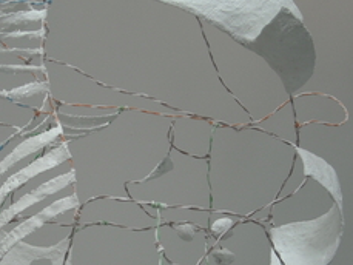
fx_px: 1092
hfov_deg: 18.1
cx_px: 31
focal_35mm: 107
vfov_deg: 13.8
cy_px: 212
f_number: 3.2
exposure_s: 1/105
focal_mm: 7.92
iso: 64
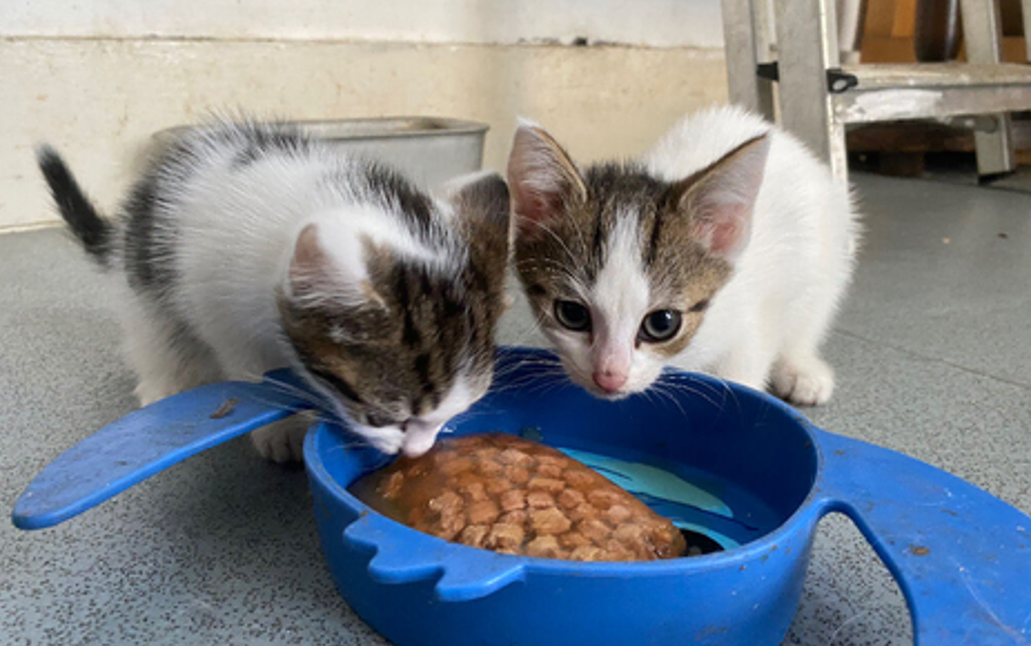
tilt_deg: -20.3
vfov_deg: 44.6
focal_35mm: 28
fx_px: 787
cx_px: 509
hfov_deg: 66.4
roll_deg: +0.8
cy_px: 309
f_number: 1.8
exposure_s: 1/71
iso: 125
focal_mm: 4.25
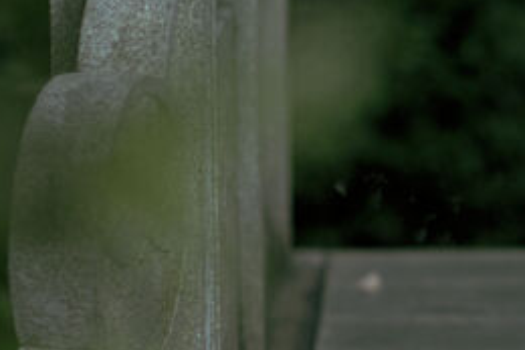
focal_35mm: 392
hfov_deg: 5.2
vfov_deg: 3.5
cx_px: 614
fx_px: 5713
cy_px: -136
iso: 640
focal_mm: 85
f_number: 1.8
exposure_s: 1/160
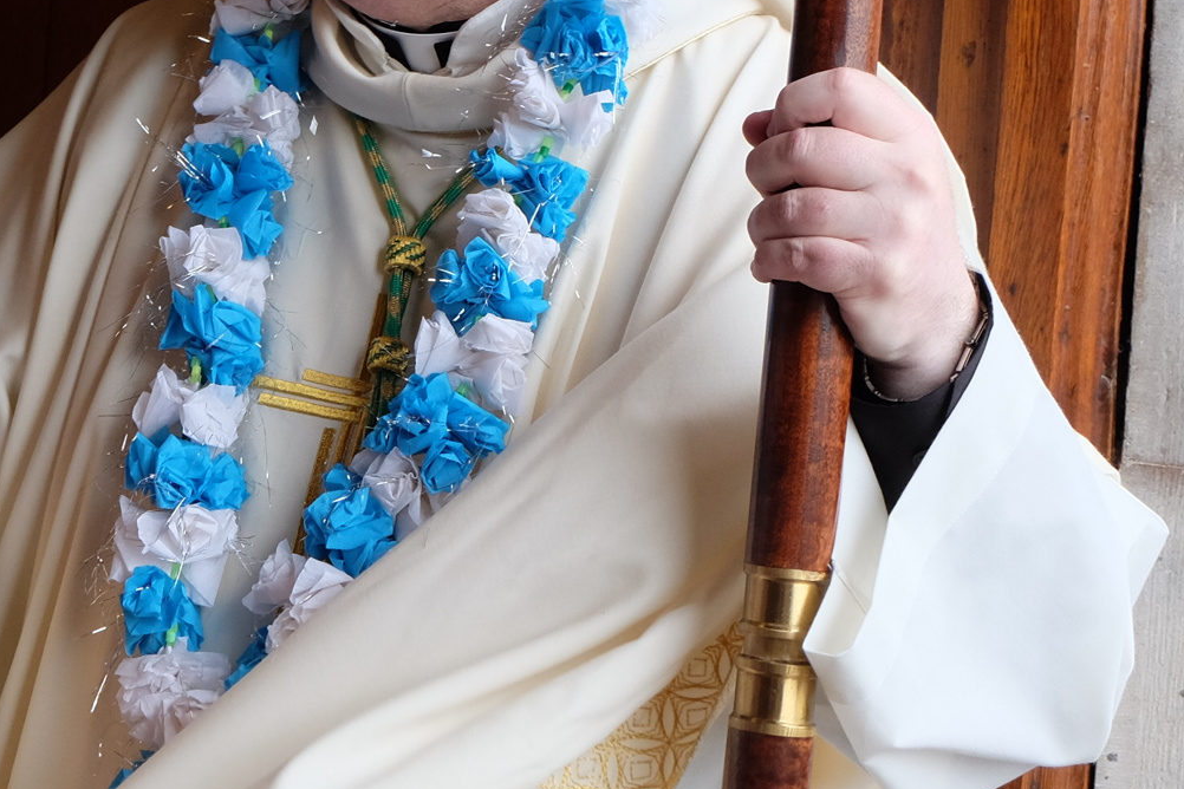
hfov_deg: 22.2
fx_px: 2993
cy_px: 162
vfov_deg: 14.9
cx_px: 336
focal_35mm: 91
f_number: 5
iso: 640
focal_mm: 25.6
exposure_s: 1/100
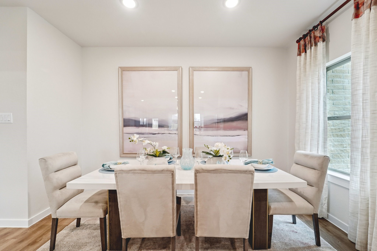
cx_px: 188
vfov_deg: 81.2
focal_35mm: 14
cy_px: 126
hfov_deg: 104.3
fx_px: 147
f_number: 8
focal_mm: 14
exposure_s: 1/25
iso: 500
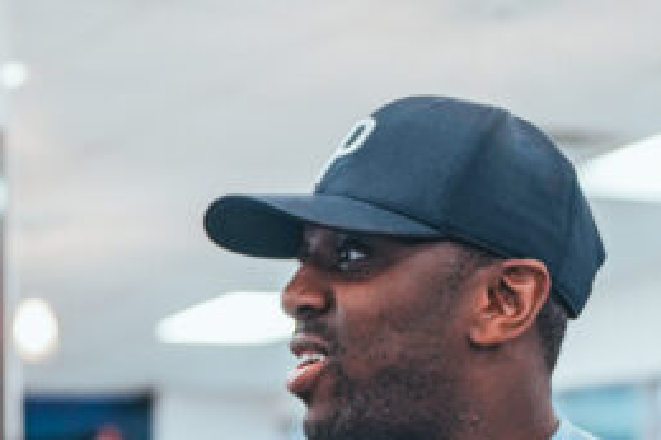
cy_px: 617
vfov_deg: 9.7
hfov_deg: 14.6
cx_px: 3
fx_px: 2532
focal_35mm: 138
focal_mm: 35
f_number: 1.8
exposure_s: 1/320
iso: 1600
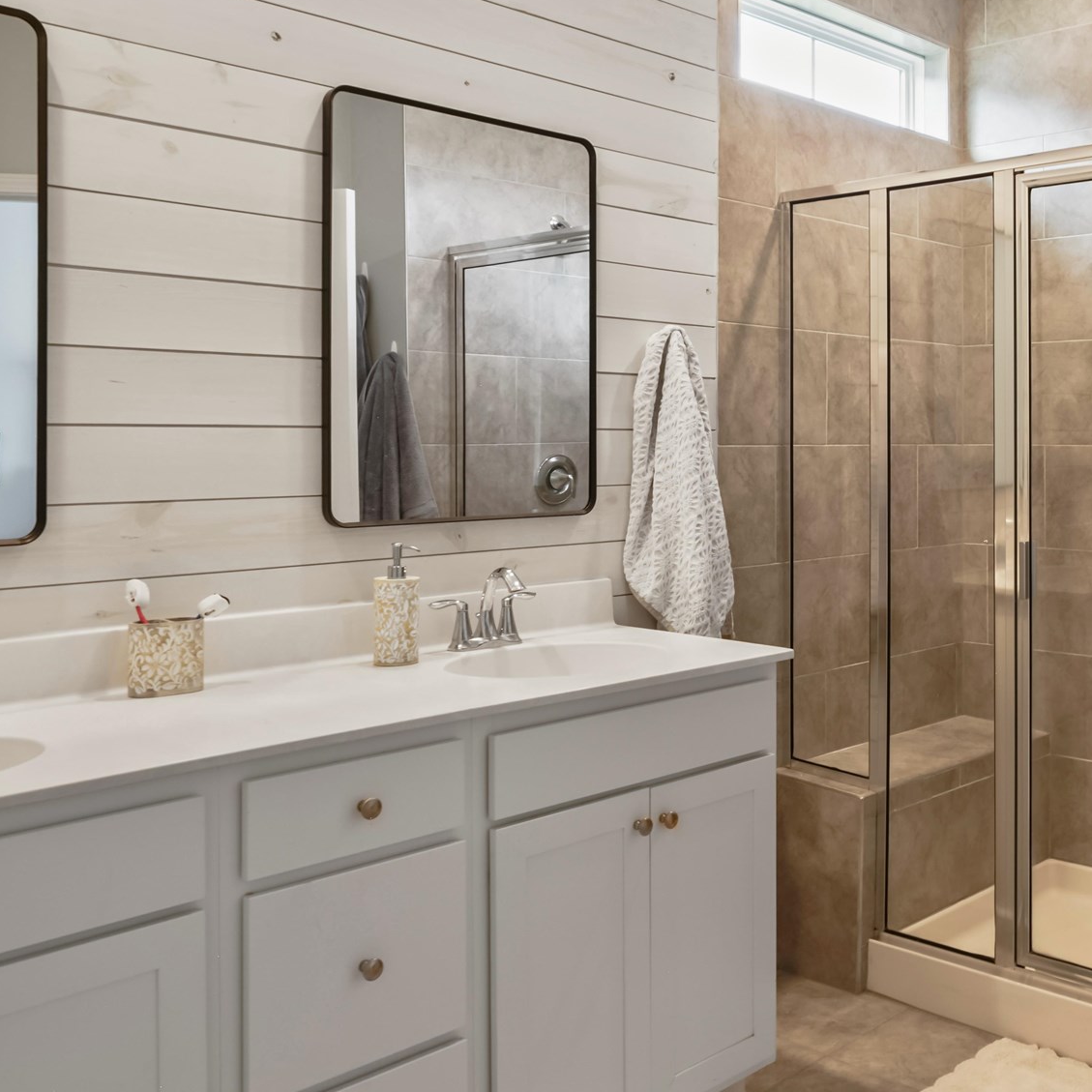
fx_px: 1321
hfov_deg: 42.4
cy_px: 458
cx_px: 909
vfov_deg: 44.8
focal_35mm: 37
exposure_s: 1/4
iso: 400
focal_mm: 16
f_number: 9
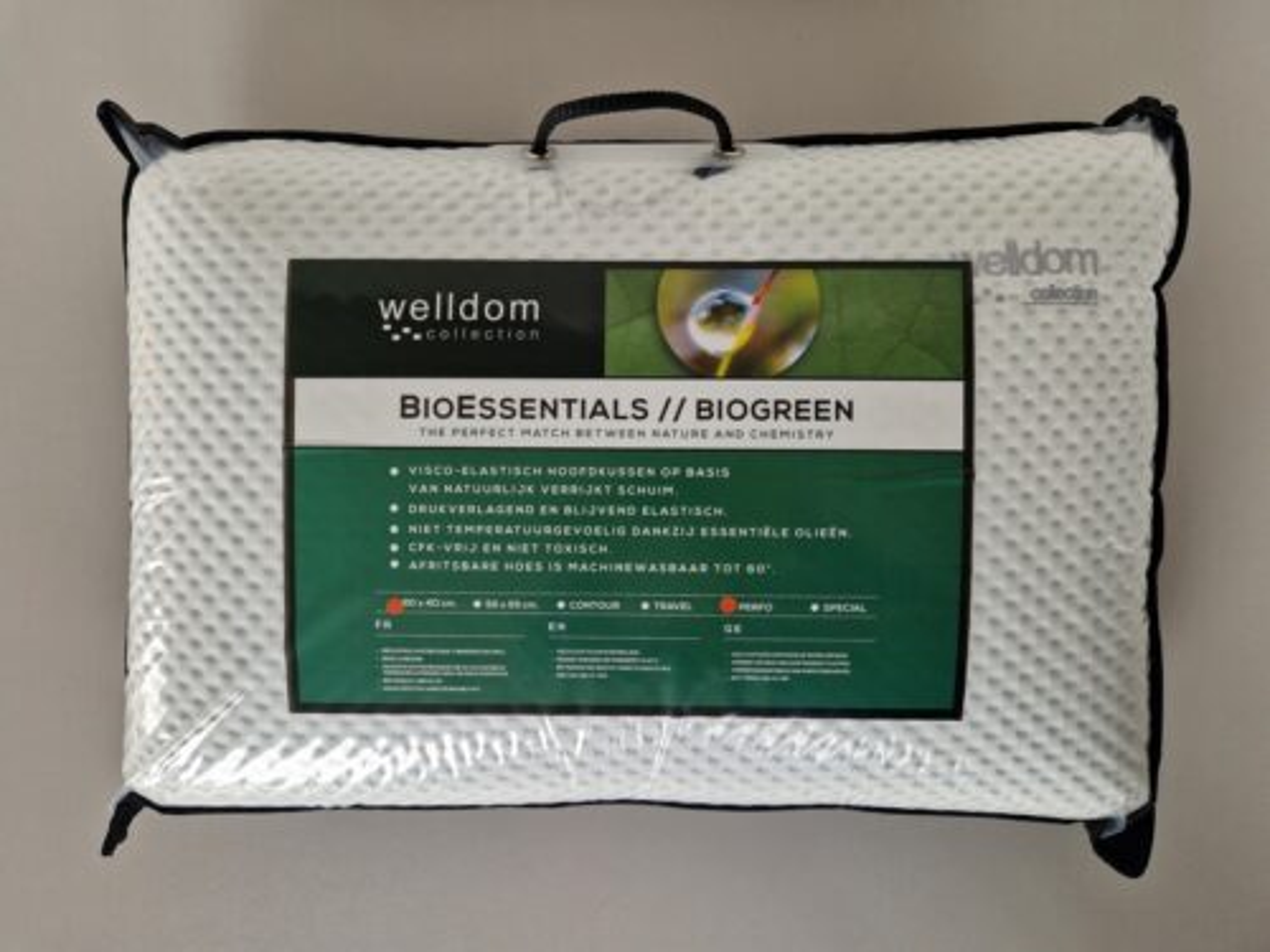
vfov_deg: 58.9
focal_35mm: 23
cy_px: 476
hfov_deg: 73.9
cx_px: 635
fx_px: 844
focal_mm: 5.4
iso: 50
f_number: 1.8
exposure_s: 1/100
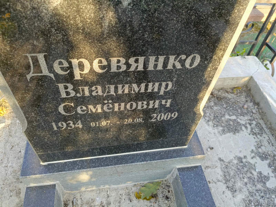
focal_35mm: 25
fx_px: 199
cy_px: 104
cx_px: 138
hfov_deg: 69.4
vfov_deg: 54.9
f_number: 1.69
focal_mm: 4.76
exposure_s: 1/120
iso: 196
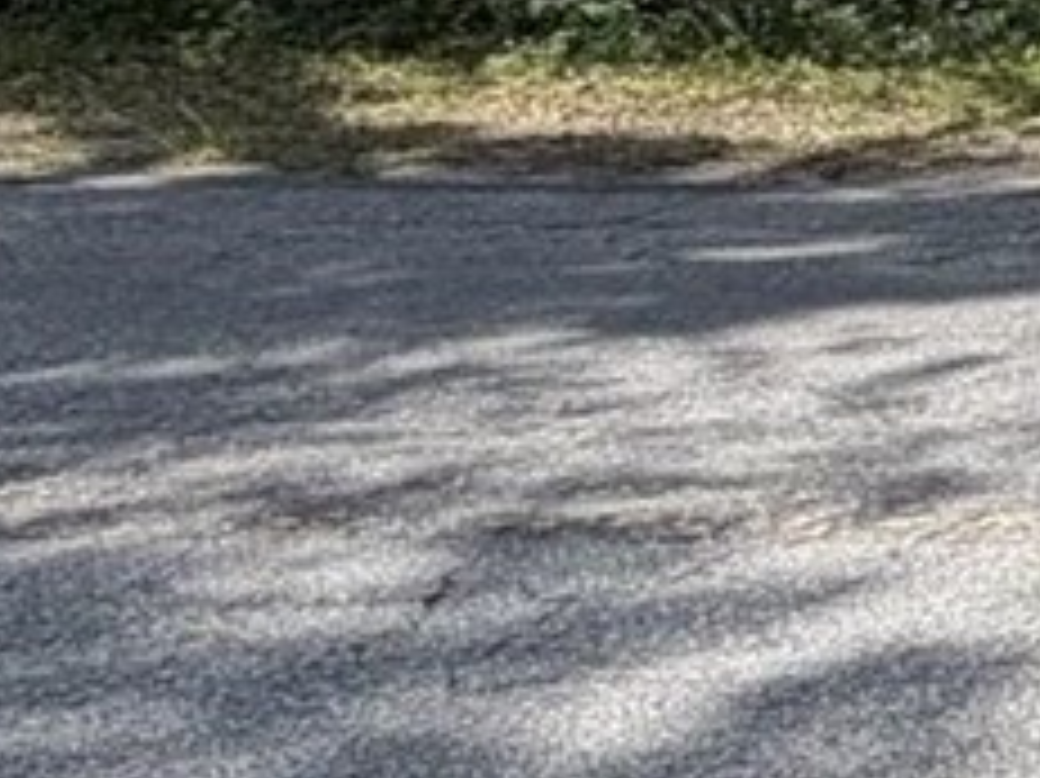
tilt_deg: -3.5
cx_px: 2994
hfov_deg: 11.9
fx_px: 2913
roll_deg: +0.3
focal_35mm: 97
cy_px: -189
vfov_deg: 14.7
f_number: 2.2
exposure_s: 1/770
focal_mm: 2.22
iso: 32
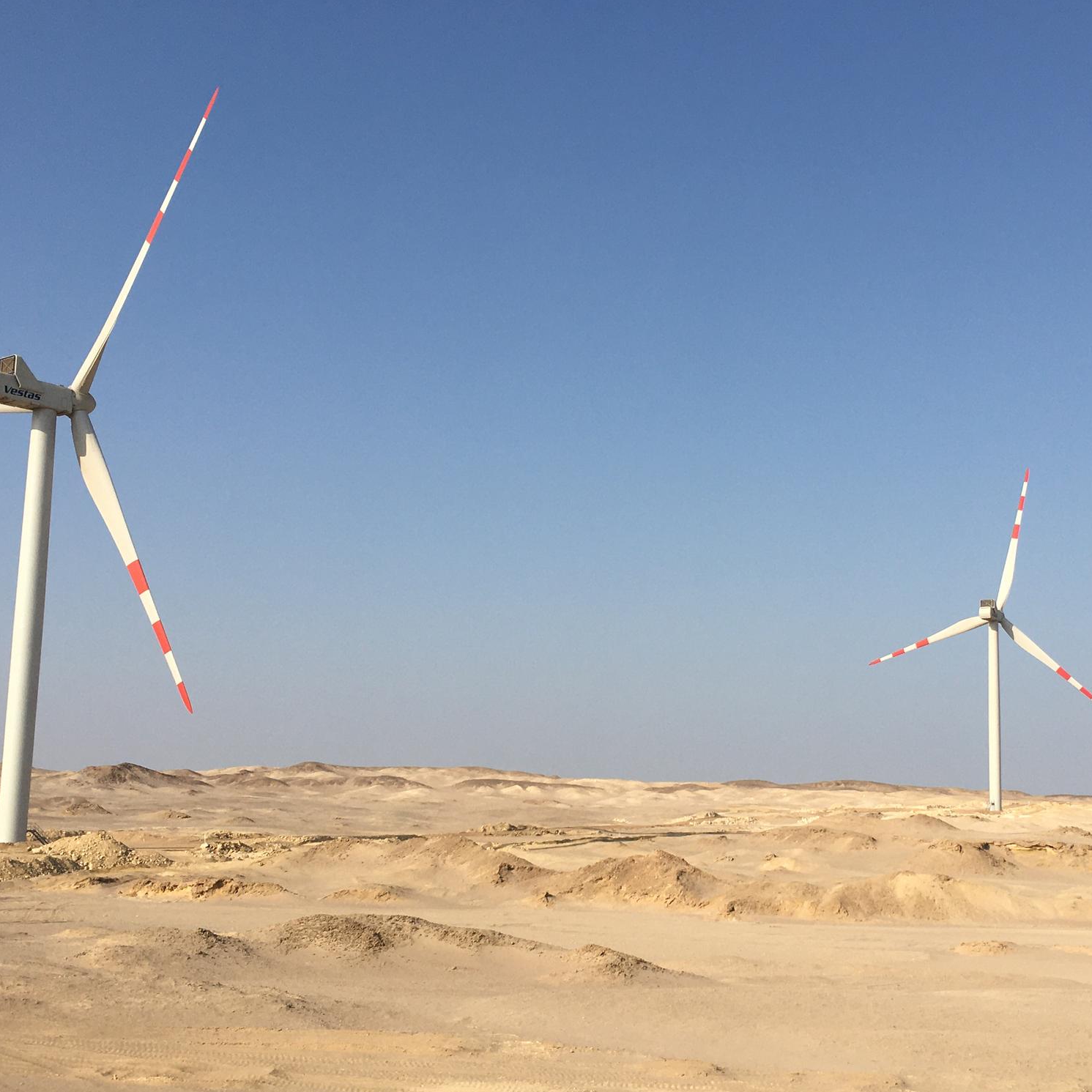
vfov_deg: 38.3
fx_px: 1570
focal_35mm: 44
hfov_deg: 38.0
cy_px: 582
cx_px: 713
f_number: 2.2
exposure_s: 1/2564
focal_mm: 4.15
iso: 25
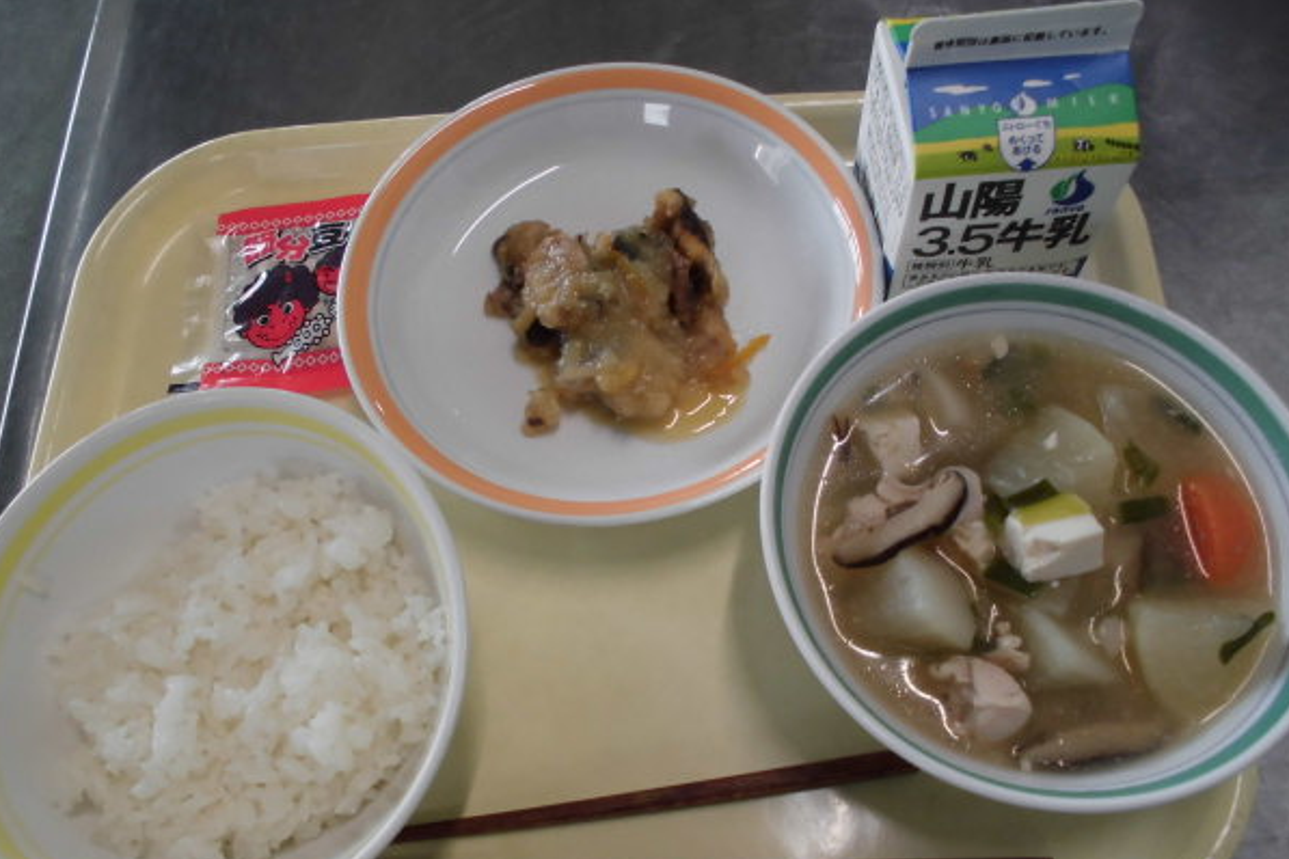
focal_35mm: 29
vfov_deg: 44.7
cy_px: 512
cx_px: 611
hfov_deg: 63.6
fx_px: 1038
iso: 200
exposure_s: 1/60
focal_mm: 4.6
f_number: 3.5
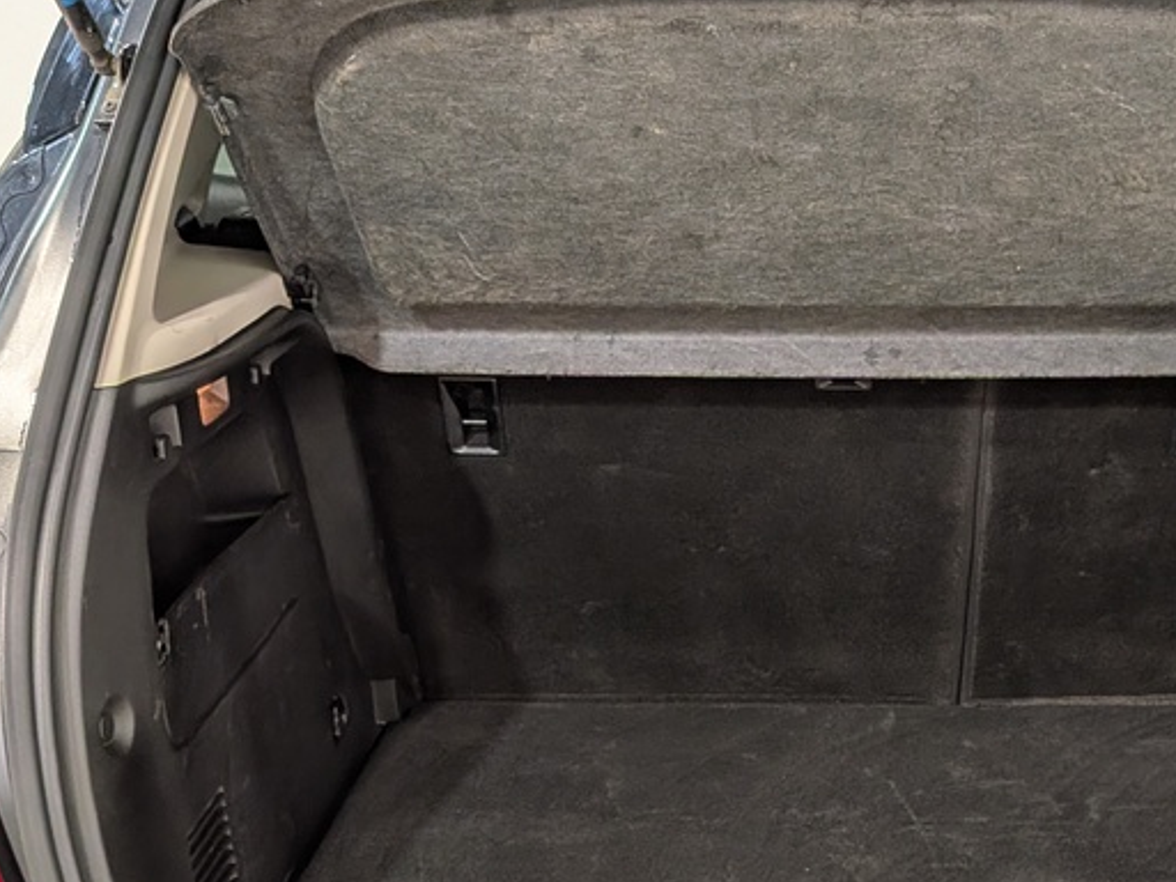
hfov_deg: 38.8
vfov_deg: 29.5
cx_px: 852
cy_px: 724
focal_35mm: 48
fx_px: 1631
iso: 164
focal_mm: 4.53
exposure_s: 1/120
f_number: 1.7
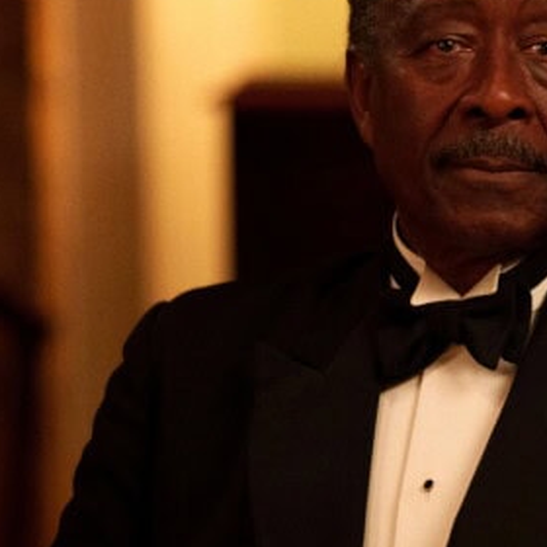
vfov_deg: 4.0
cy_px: 283
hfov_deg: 4.0
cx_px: 629
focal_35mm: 441
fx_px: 7884
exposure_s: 1/250
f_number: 1.8
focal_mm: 135
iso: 3200
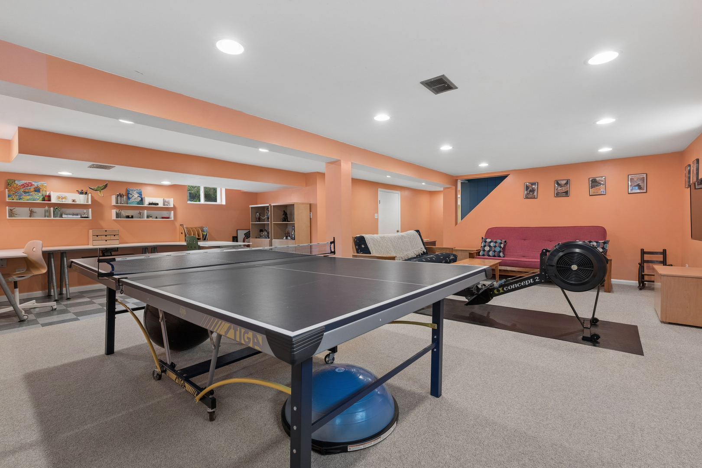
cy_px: 234
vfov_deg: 73.7
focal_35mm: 16
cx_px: 351
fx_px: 312
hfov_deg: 96.7
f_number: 8
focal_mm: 16
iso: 400
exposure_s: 1/20
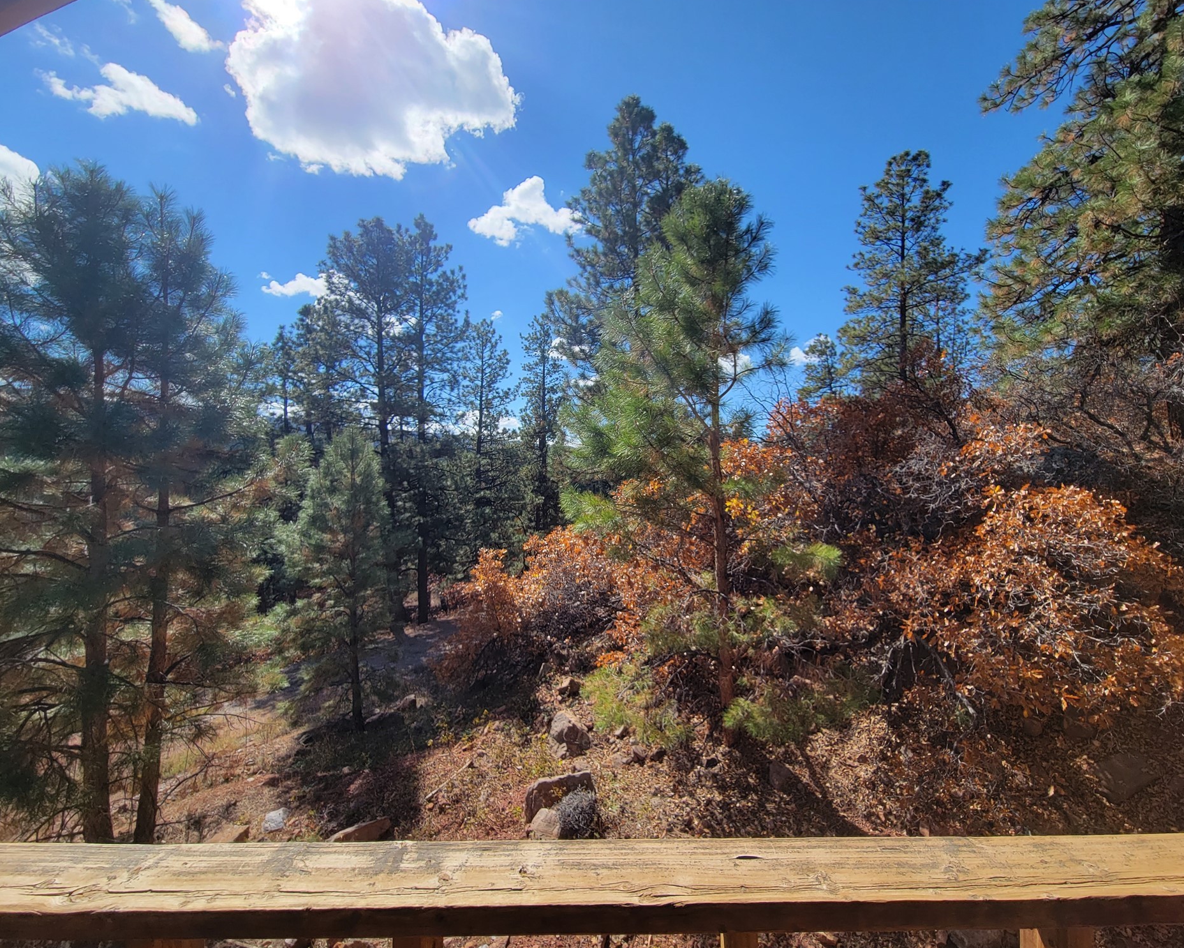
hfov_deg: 100.5
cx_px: 632
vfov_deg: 88.0
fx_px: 491
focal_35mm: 14
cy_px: 481
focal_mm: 2.2
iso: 50
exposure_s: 1/1314
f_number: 2.2
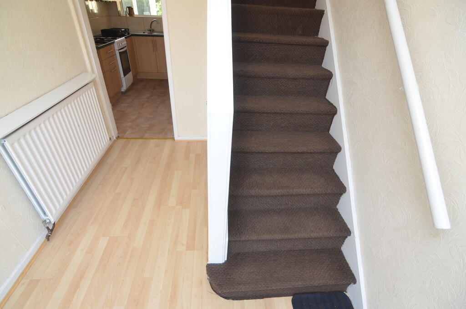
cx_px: 233
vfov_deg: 71.8
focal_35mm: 16
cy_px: 154
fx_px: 213
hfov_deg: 95.1
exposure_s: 1/60
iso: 500
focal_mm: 11
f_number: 4
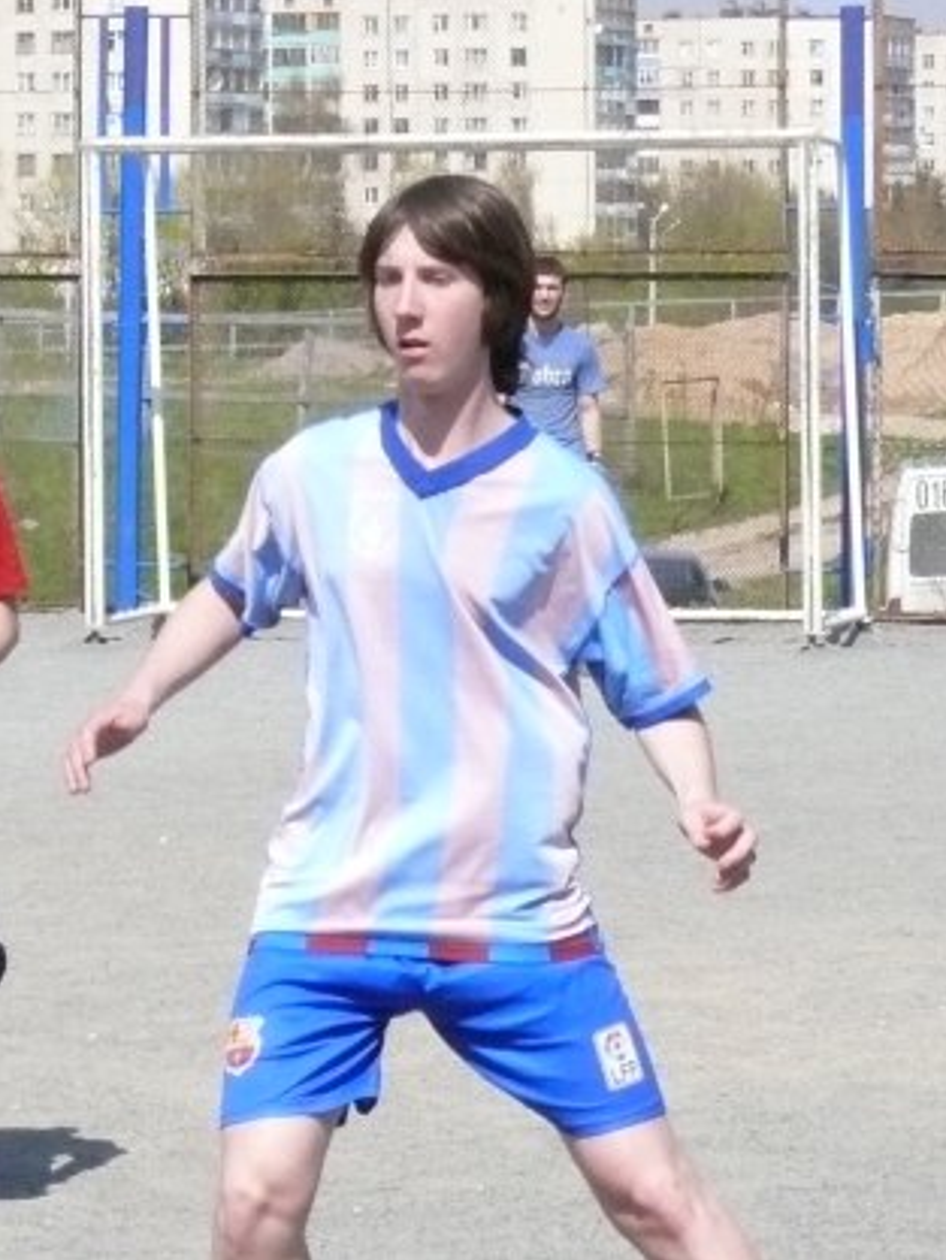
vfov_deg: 9.2
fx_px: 7830
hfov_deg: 6.9
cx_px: 160
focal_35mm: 215
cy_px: 628
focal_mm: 19.1
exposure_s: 1/1000
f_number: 9
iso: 400
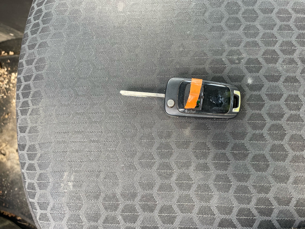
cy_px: 114
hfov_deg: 67.3
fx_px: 229
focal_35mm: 26
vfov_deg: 53.1
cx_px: 152
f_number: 1.6
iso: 80
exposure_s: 1/121
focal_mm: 4.2
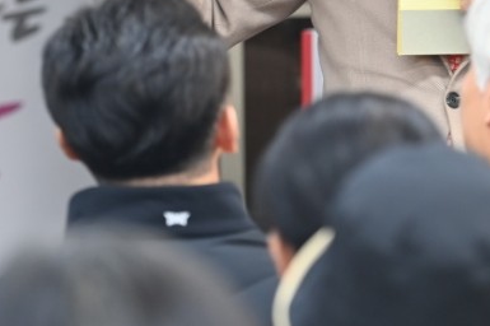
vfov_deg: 2.7
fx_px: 6786
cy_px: -38
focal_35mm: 499
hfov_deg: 4.1
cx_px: 263
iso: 1250
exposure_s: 1/161
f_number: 3.5
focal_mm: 150
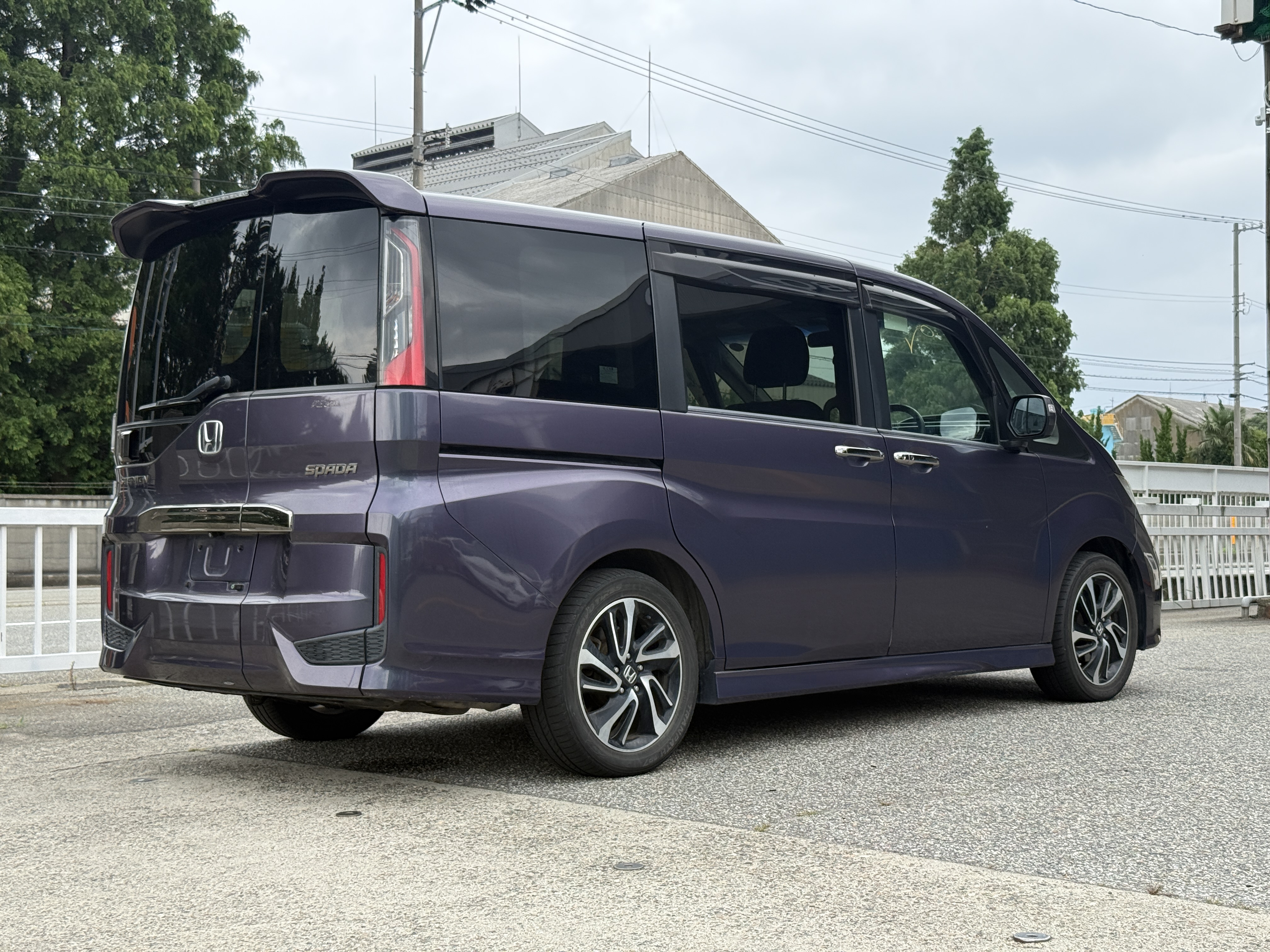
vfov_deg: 30.3
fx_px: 1761
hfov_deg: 39.7
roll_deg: -0.2
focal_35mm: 48
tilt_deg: +2.1
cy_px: 476
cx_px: 635
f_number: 1.78
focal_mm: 6.76
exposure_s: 1/1377
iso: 100
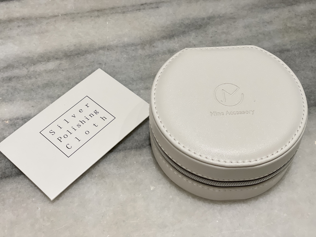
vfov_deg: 28.0
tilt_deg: -55.4
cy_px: 118
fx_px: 475
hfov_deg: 36.8
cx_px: 158
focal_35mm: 52
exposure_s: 1/120
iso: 200
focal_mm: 6
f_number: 2
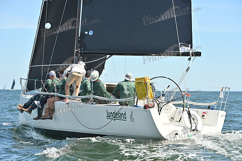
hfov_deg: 20.4
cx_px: 121
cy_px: 80
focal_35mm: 100
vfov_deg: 13.7
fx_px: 672
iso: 250
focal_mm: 100
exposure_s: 1/1250
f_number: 7.1
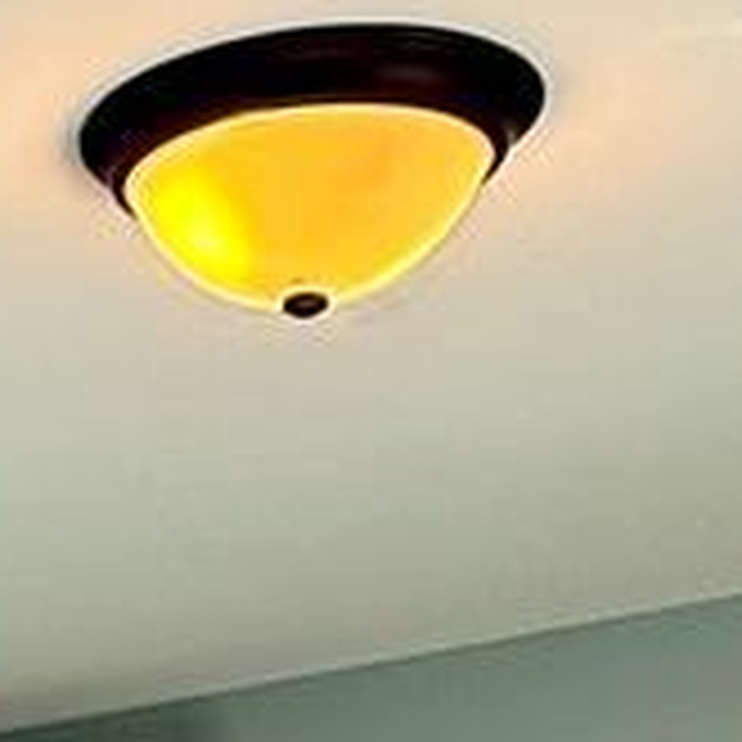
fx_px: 2789
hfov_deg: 14.1
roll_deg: +0.3
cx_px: -418
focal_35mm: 115
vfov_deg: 13.0
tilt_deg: -4.9
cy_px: 1533
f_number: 2.2
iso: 125
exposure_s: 1/120
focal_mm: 2.22
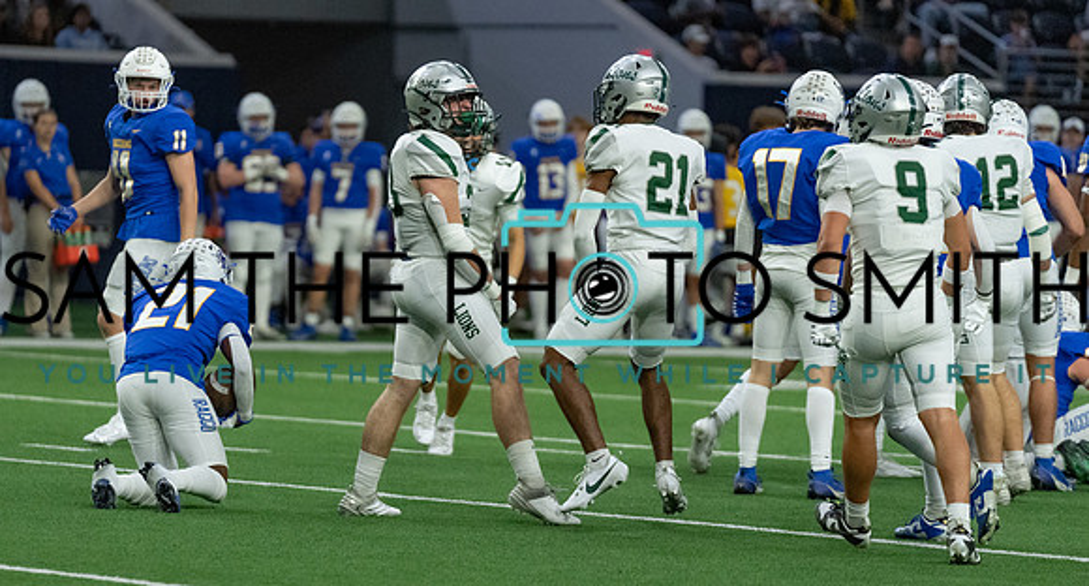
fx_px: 8369
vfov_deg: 4.0
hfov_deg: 7.4
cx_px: 372
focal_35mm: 293
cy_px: 233
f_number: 2.8
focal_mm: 200
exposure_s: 1/1250
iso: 5000
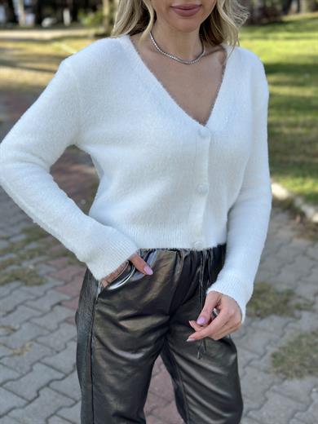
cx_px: 159
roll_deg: -2.9
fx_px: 588
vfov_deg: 39.7
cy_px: 212
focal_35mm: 48
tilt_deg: -19.1
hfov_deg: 30.3
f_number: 1.78
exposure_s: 1/1475
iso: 80
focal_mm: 6.86
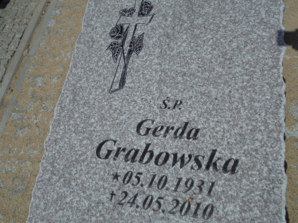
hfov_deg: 54.0
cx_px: 149
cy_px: 112
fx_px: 293
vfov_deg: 41.8
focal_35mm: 34
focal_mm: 6.1
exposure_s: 1/400
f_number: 12.5
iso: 100
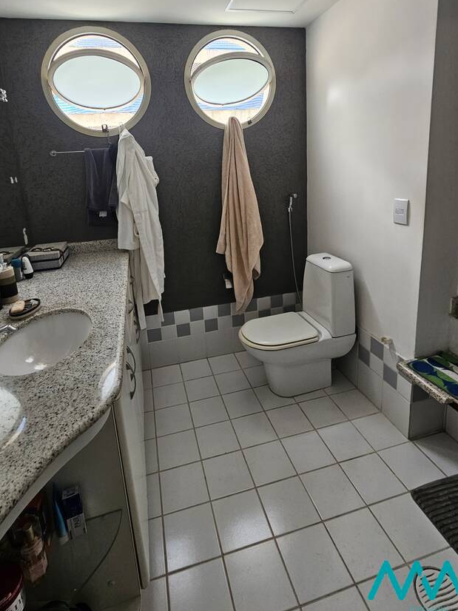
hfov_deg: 74.6
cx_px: 216
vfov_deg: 89.3
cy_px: 230
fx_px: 300
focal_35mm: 17
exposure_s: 1/60
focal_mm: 2.2
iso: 160
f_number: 2.2
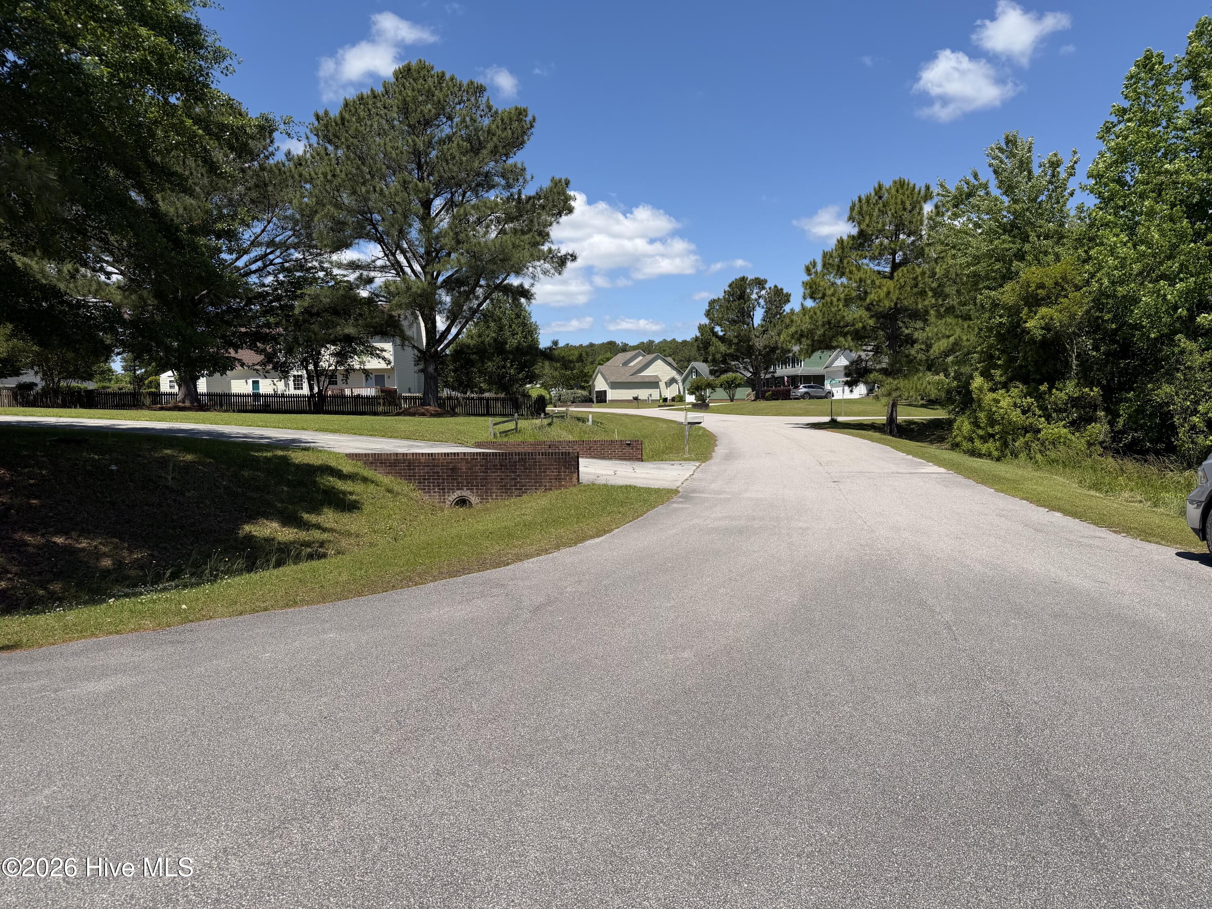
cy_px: 454
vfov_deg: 56.8
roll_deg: +1.3
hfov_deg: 71.6
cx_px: 606
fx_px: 840
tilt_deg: -3.7
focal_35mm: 24
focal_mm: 6.76
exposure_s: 1/5714
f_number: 1.78
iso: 80
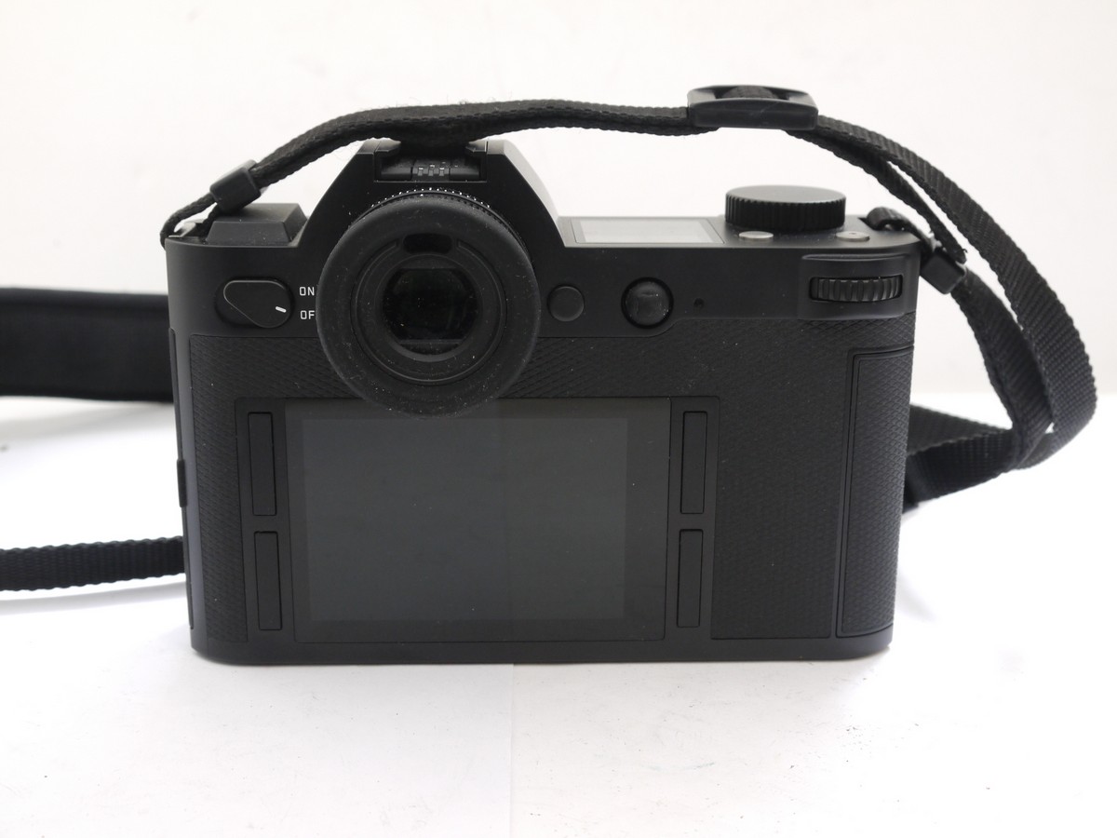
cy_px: 419
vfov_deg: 29.1
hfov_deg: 38.2
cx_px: 558
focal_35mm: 50
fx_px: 1613
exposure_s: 1/6
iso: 400
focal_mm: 25
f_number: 10
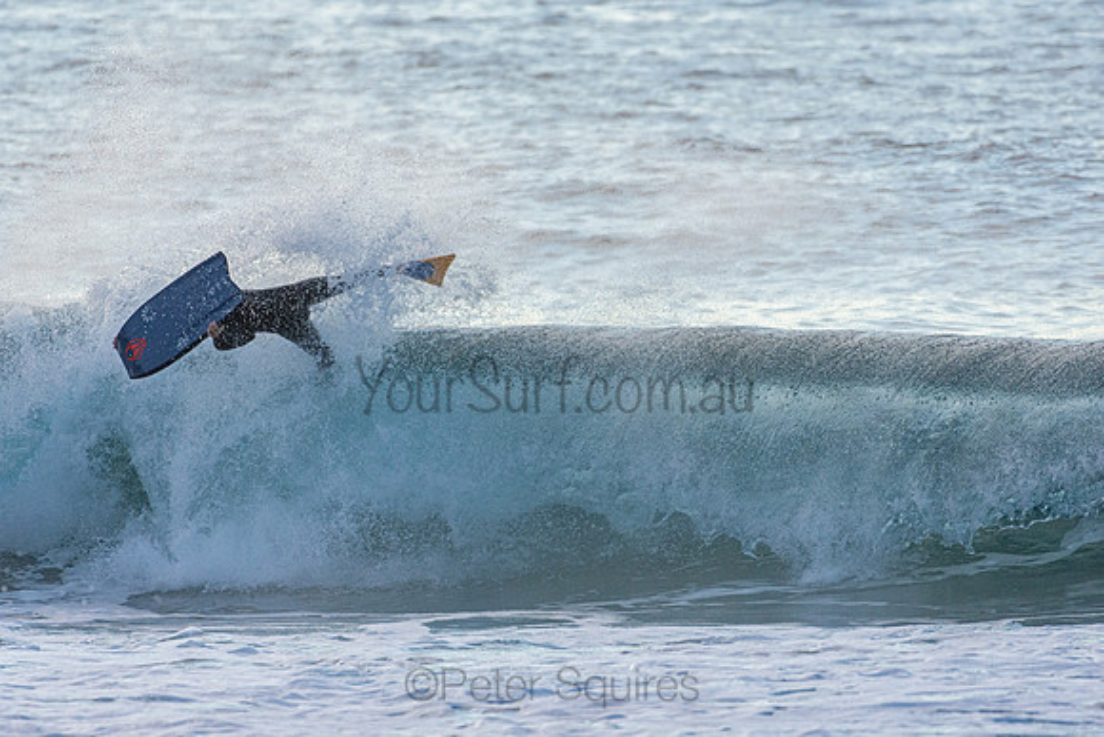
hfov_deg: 2.9
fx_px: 22084
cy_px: 368
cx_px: 552
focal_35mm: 720
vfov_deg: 1.9
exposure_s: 1/1000
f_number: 5.6
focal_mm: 480
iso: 450
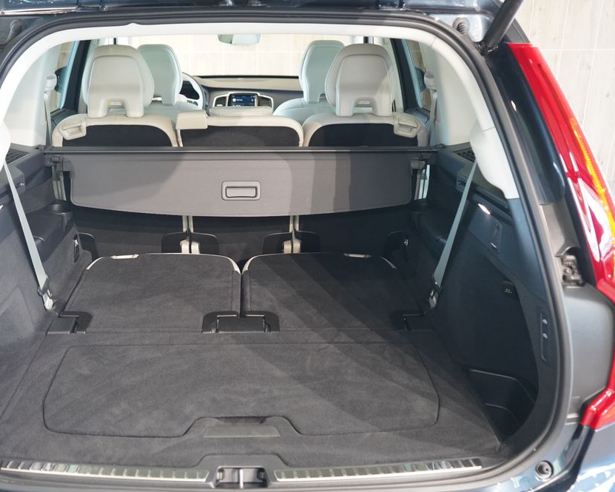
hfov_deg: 48.8
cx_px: 244
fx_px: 674
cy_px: 250
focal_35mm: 37
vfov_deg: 40.1
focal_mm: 32
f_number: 4
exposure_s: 1/160
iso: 6400
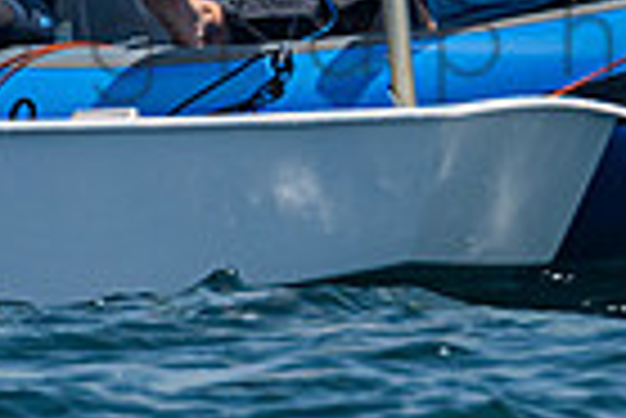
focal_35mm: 1533
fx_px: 26685
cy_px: -188
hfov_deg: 1.3
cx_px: 306
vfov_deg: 0.9
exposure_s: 1/1600
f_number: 8
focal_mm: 270
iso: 250
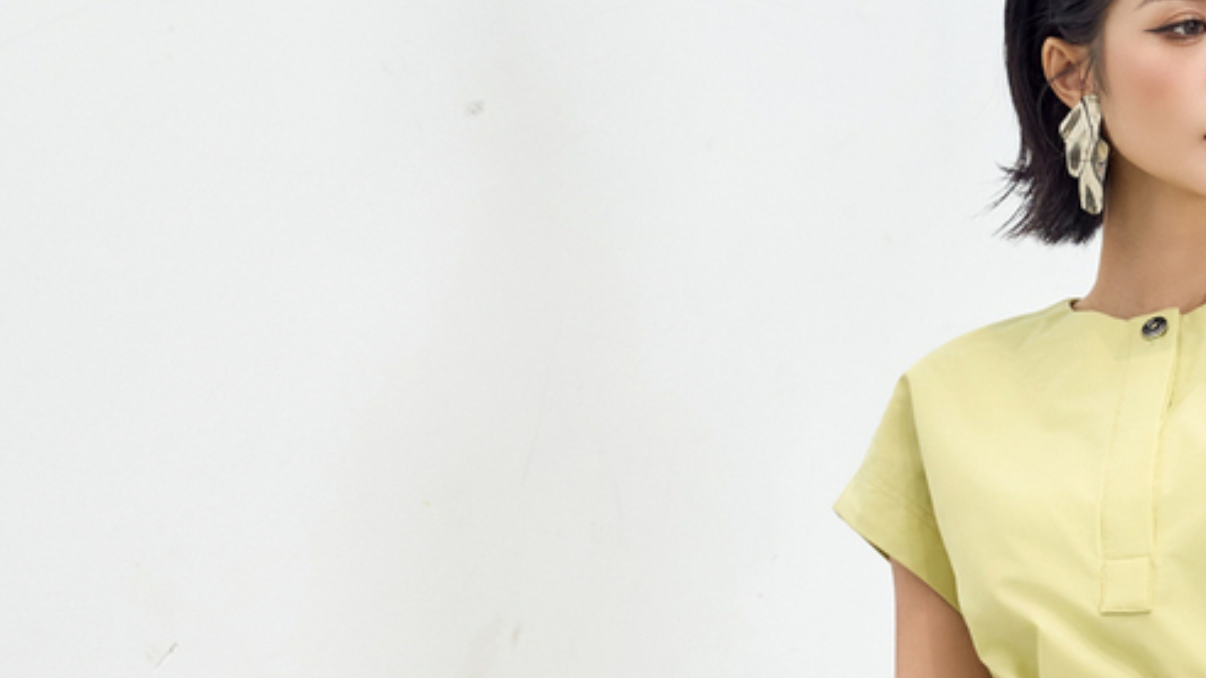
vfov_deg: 8.3
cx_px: 1136
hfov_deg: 14.9
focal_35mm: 143
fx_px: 4558
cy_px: 1144
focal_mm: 44.8
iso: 320
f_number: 4
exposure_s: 1/160
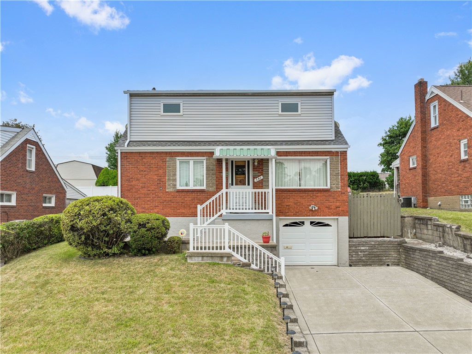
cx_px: 236
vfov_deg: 56.8
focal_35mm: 24
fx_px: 327
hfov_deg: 71.6
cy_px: 177
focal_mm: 12.29
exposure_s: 1/3200
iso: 110
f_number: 2.8
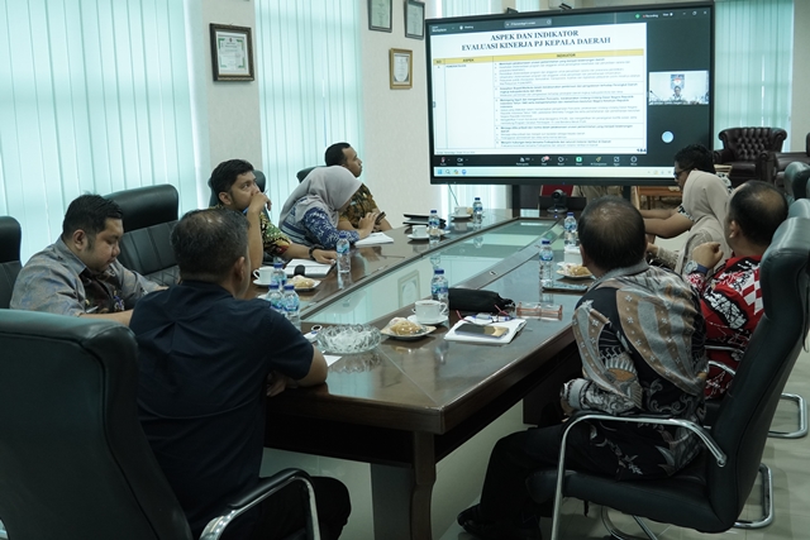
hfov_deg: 53.1
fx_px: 810
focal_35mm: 36
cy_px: 270
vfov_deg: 36.9
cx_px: 405
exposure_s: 1/200
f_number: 4
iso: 1600
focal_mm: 24
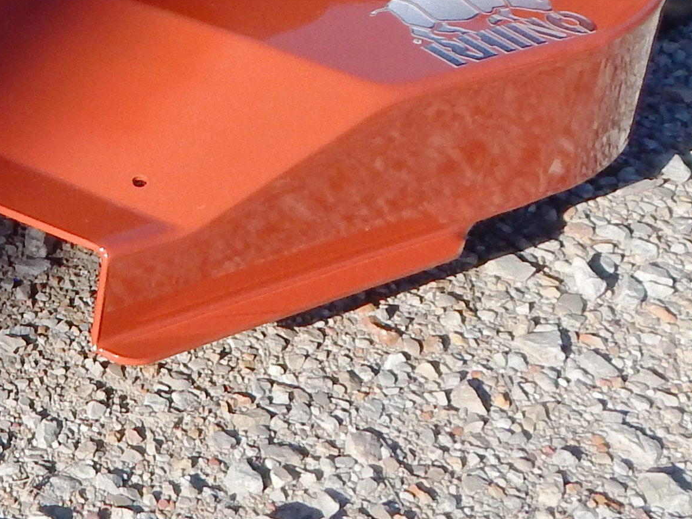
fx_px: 1739
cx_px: -193
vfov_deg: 16.1
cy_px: -165
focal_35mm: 87
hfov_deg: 20.6
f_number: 3
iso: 125
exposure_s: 1/1500
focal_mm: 4
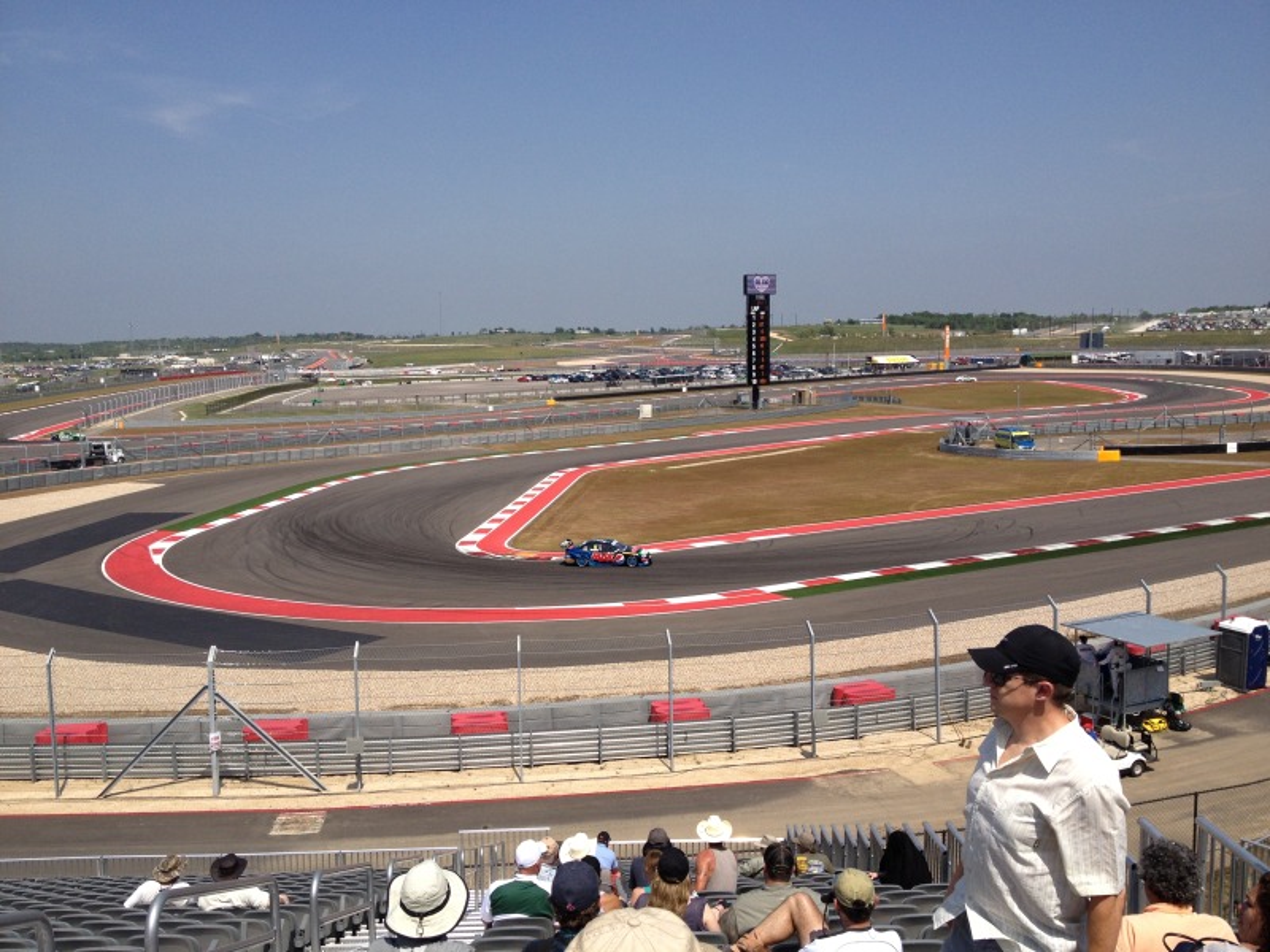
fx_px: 1284
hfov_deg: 52.6
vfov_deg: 40.7
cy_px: 476
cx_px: 635
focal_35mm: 35
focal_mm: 4.28
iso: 50
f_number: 2.4
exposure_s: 1/2304
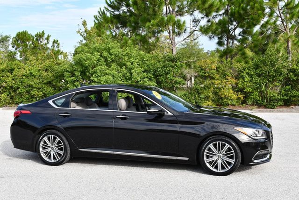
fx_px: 399
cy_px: 100
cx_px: 150
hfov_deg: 41.1
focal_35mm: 48
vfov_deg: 28.1
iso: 200
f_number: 8
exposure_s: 1/250
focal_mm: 24
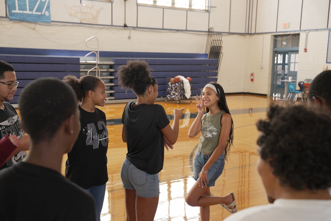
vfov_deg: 29.7
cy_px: 110
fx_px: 417
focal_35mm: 45
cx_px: 166
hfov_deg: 43.3
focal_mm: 45.3
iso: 800
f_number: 4
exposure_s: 1/100
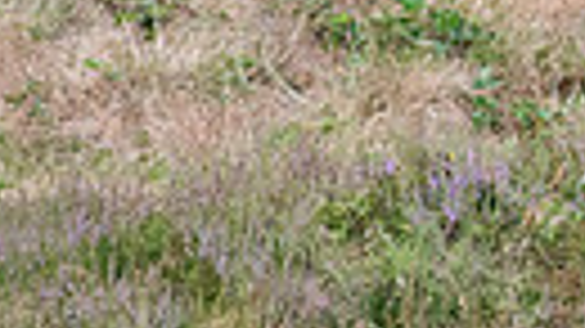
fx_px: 54455
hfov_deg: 0.6
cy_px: -488
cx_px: 1130
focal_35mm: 3512
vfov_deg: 0.3
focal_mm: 500
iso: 1000
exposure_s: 1/1600
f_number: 6.3
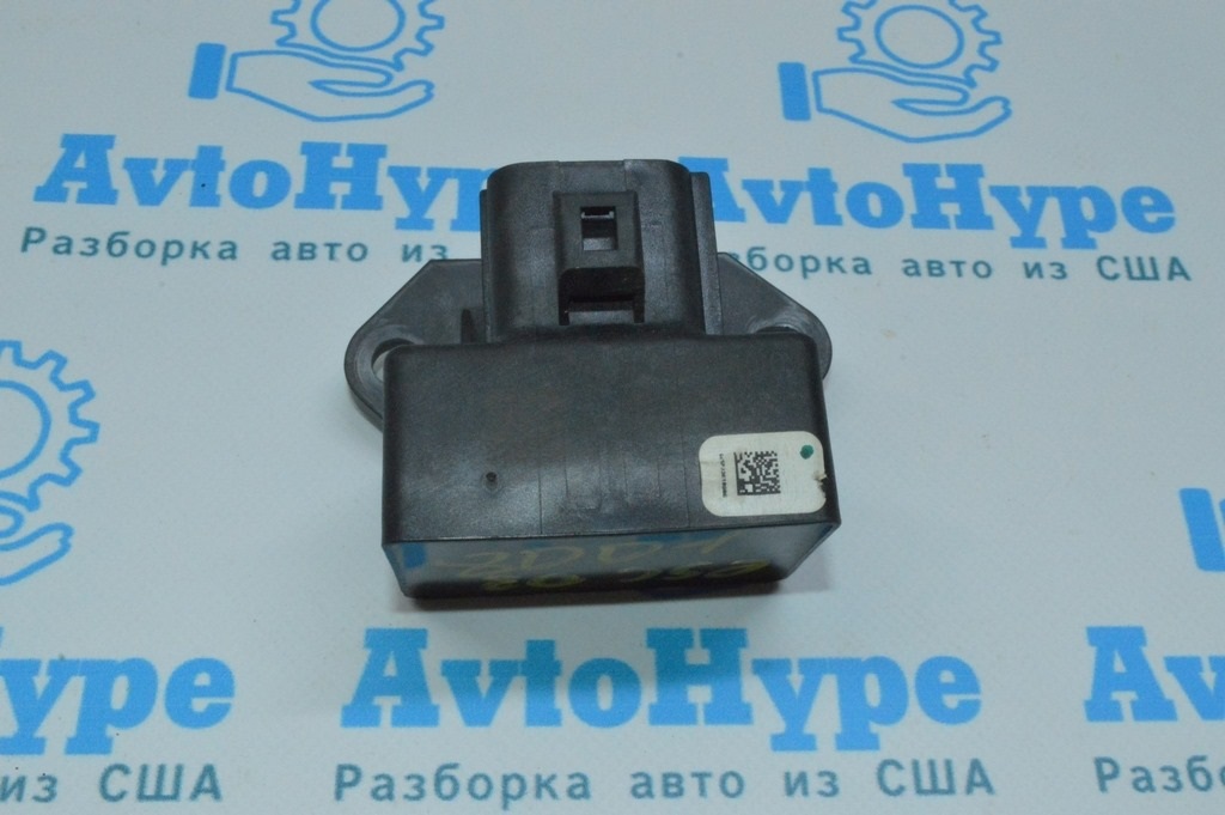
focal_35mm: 45
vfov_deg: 29.8
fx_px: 1530
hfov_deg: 43.6
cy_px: 408
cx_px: 612
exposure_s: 1/50
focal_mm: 30
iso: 5000
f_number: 29
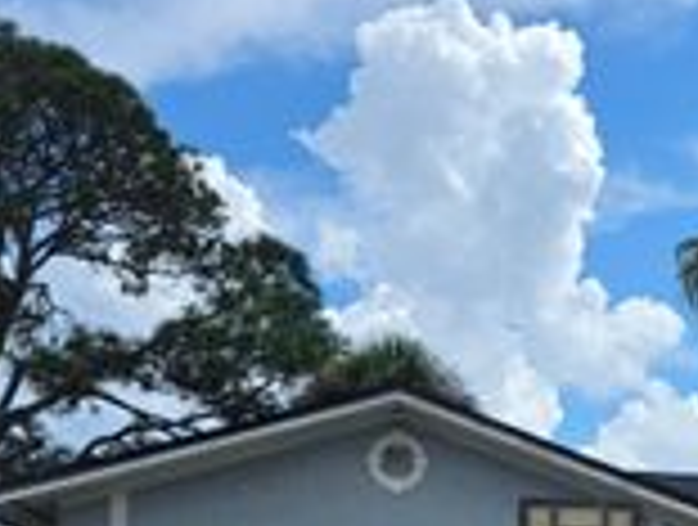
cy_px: 726
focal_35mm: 74
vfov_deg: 18.3
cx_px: 653
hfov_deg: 25.3
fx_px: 1496
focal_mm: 6.3
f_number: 1.7
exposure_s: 1/5958
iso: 80
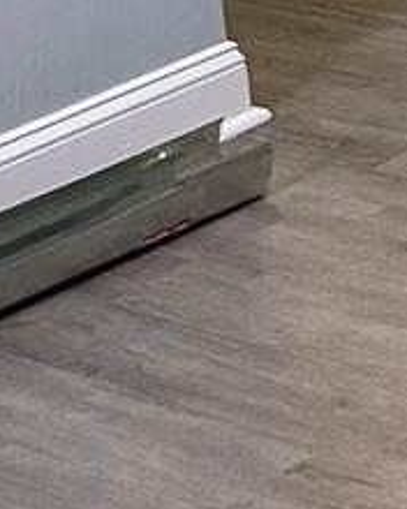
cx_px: 978
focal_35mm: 177
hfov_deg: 8.1
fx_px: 2665
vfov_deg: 10.6
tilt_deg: -16.2
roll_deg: +2.2
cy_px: -187
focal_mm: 5.7
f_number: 1.5
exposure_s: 1/60
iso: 125
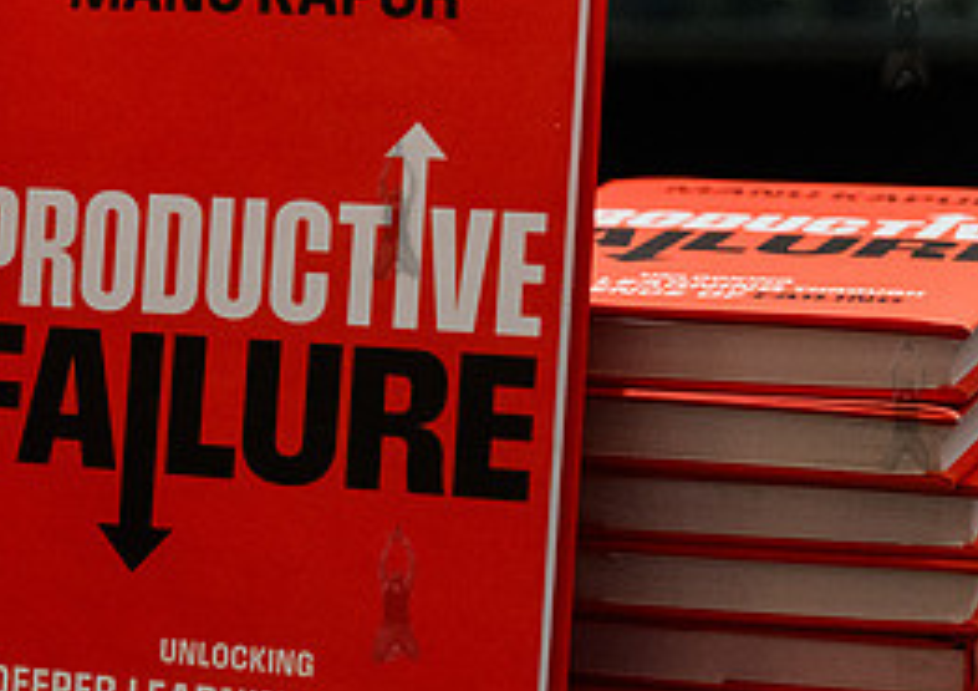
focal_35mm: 129
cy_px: 194
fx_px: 3569
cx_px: 479
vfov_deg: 11.0
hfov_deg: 15.6
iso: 6400
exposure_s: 1/200
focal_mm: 55
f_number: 4
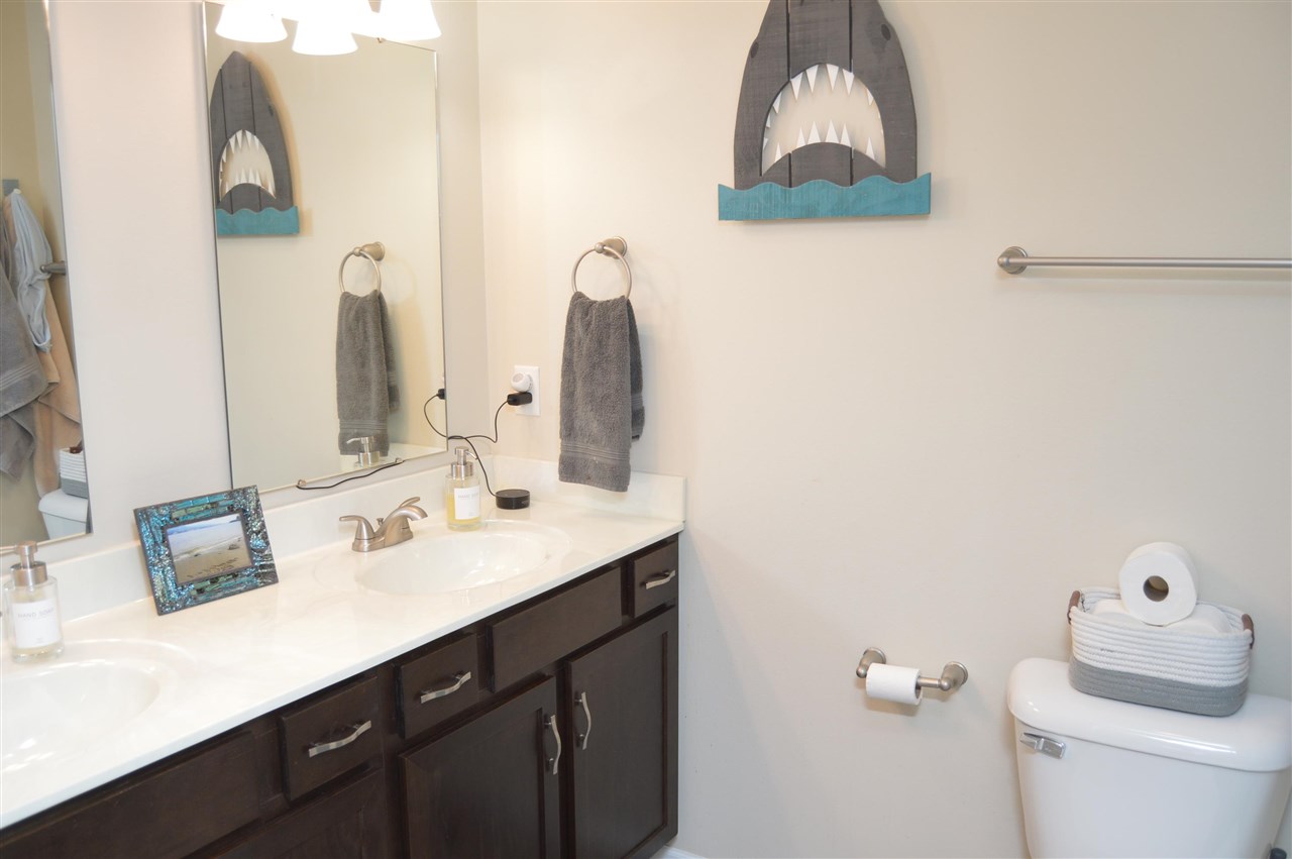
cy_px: 430
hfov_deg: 64.6
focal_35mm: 28
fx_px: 1022
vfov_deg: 45.6
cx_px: 646
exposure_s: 1/60
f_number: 3.5
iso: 450
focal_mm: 19
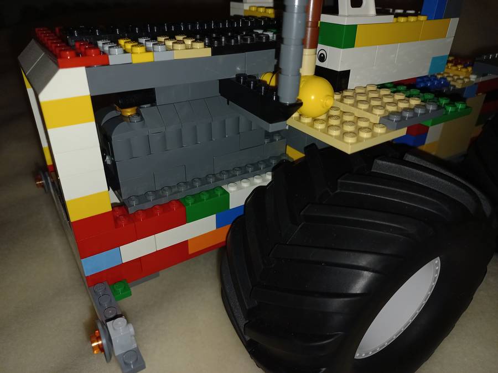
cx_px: 249
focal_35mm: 25
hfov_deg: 69.4
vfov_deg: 54.9
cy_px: 186
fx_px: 360
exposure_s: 1/100
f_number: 1.8
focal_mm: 4.6
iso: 40
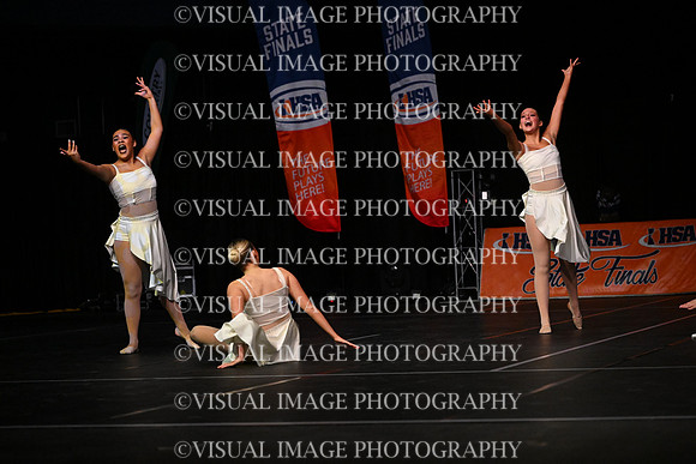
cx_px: 348
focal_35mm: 103
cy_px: 232
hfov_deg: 19.8
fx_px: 1992
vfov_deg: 13.3
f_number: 4
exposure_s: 1/1000
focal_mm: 103
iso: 8000
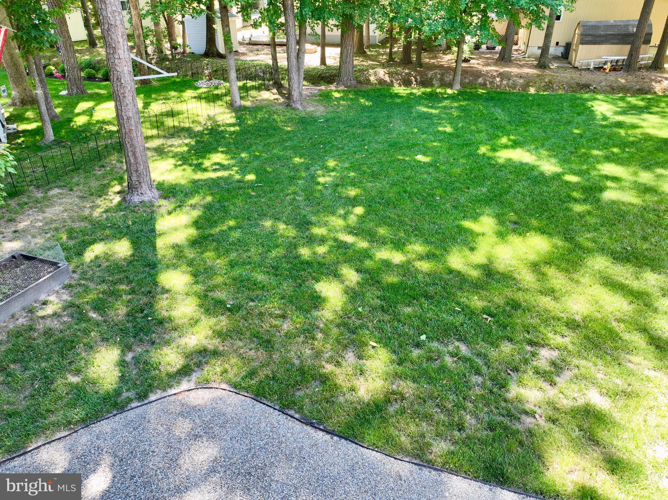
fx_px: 463
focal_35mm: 24
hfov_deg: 71.6
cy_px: 250
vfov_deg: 56.8
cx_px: 334
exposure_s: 1/100
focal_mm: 12.29
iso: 200
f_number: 2.8
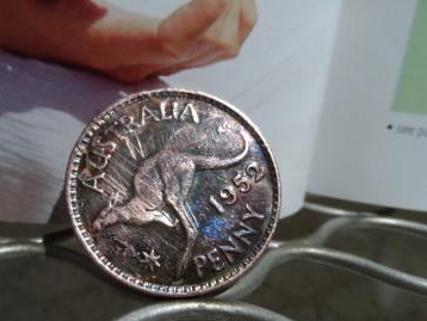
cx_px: 178
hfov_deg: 59.6
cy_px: 189
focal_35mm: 30
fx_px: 370
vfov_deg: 46.6
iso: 400
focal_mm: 4
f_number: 3.2
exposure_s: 1/20
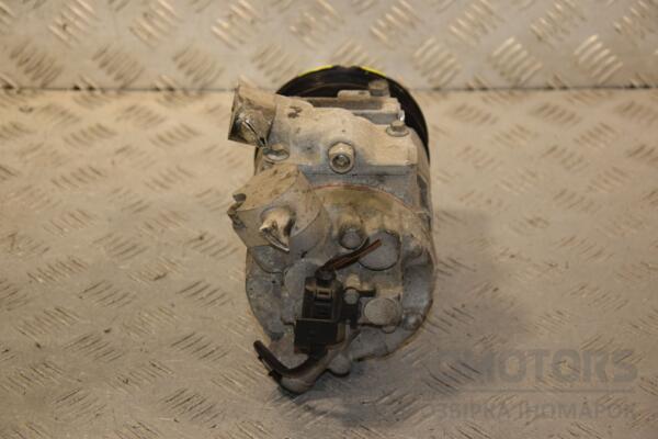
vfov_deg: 13.8
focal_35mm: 99
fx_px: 1809
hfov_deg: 20.6
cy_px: 220
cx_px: 329
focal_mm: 66
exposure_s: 1/200
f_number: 5.6
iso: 800
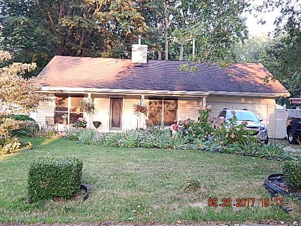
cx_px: 150
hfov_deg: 43.9
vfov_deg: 33.6
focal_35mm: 43
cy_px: 113
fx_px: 374
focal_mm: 7.7
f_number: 3.6
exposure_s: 1/30
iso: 180
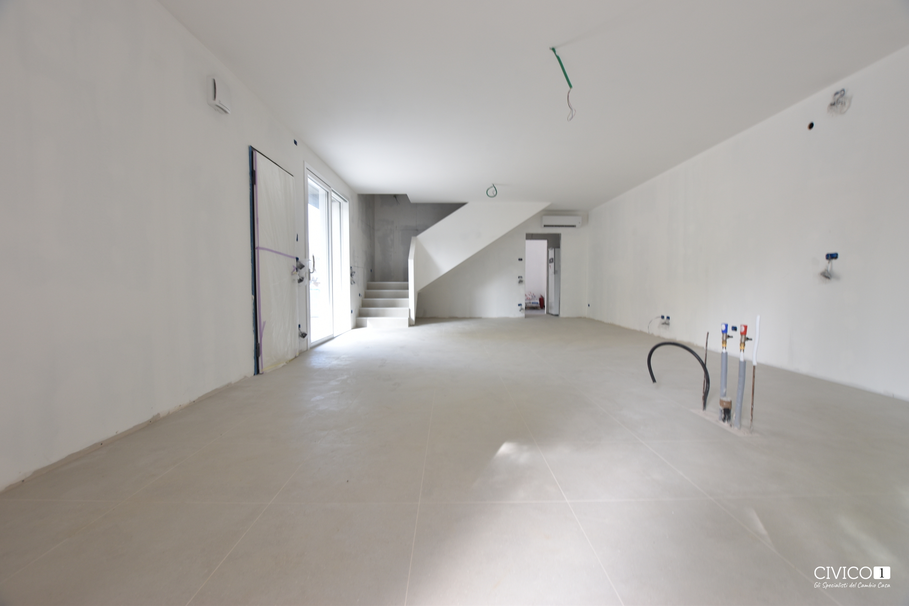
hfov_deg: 100.4
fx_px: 379
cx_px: 454
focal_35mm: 15
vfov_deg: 77.3
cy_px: 303
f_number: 5.6
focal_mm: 10
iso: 180
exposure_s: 1/15
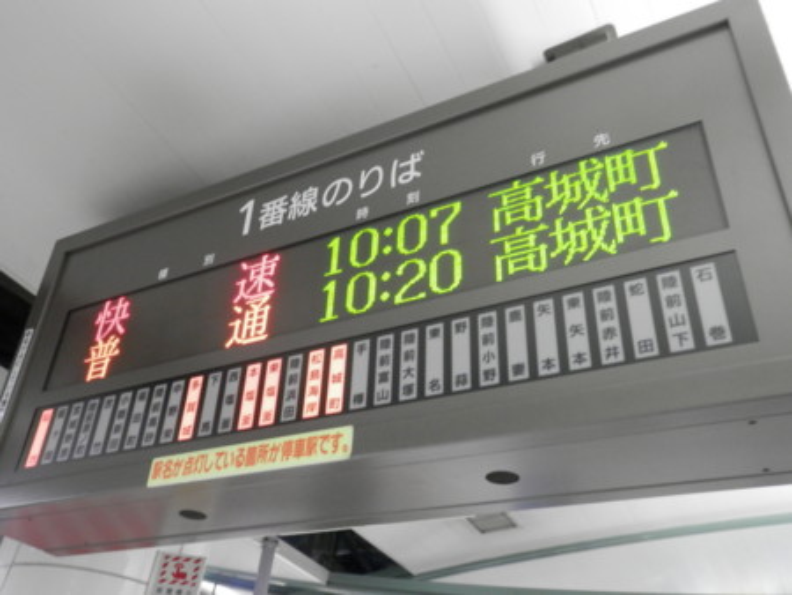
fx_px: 687
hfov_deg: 59.9
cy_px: 298
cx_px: 396
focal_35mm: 30
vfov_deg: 46.8
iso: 400
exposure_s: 1/8
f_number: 3.3
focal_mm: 5.5
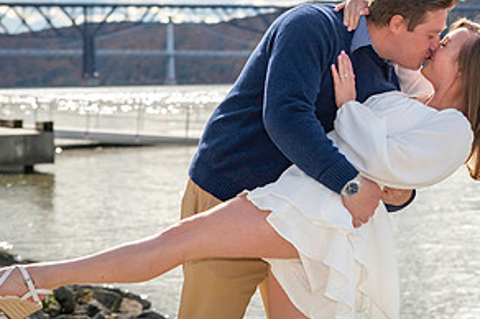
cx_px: 362
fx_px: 1651
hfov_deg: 16.5
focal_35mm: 124
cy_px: 67
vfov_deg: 11.0
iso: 1250
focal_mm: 60
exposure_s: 1/8000
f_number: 3.5
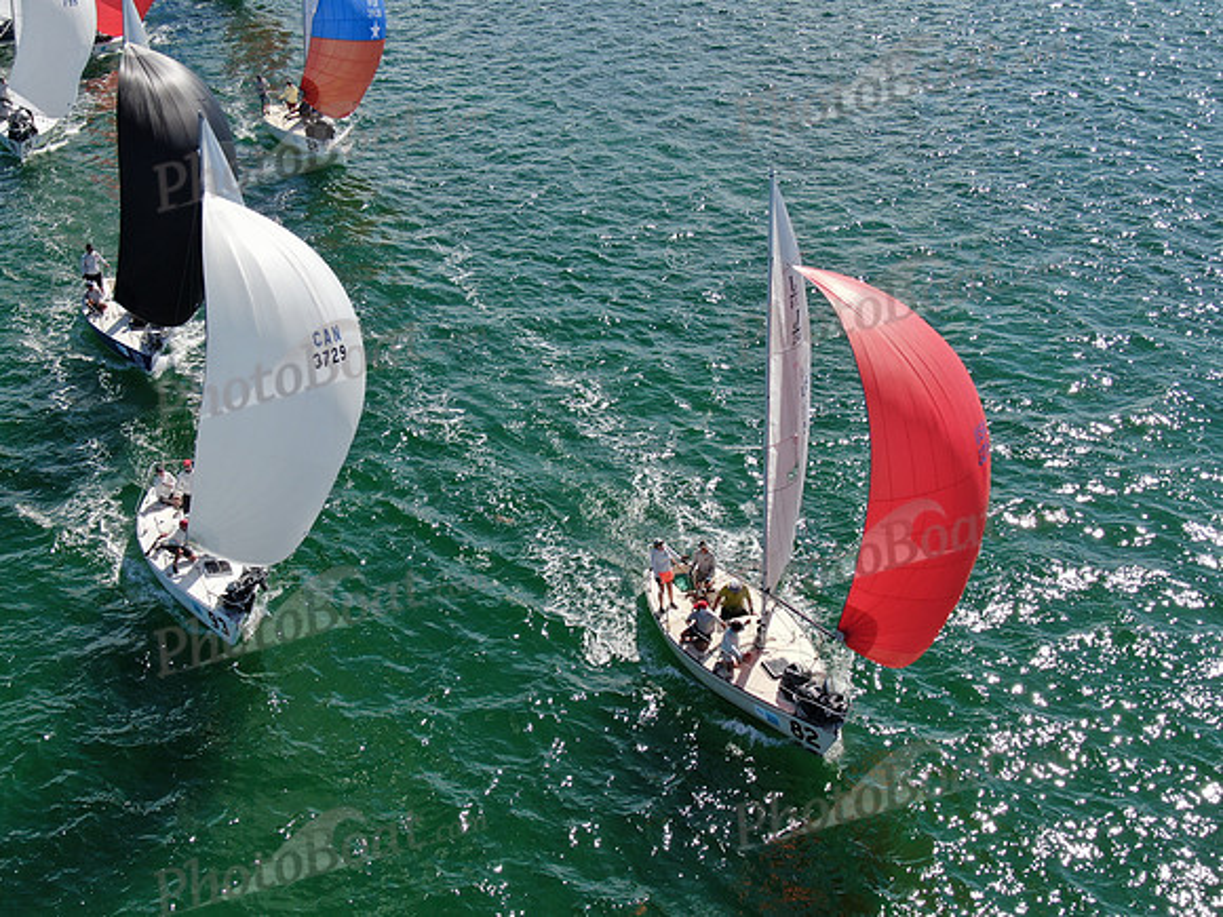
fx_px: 1696
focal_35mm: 48
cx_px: 612
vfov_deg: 30.3
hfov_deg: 39.7
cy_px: 458
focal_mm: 8.6
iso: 100
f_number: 3.8
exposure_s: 1/800
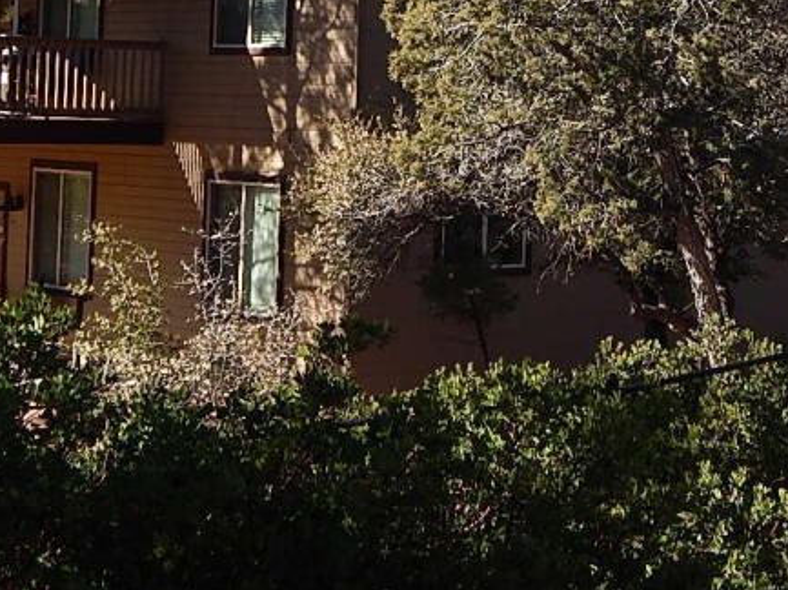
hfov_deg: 16.9
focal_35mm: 116
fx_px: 2638
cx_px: 604
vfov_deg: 12.5
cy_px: -76
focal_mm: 8.6
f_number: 3.7
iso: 125
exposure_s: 1/500
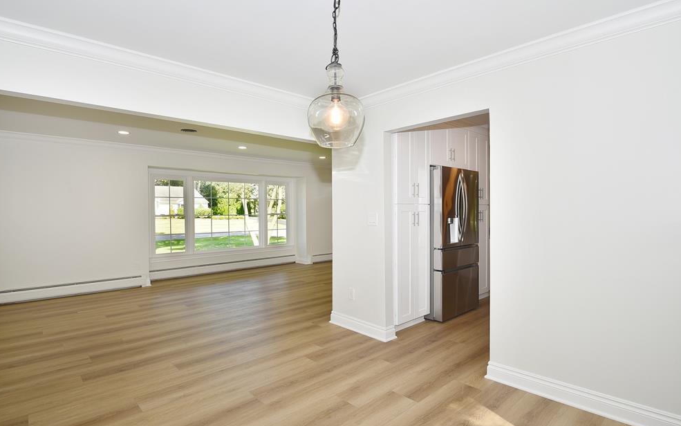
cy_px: 213
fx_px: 334
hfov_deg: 91.1
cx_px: 336
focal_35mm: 18
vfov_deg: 65.0
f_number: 7.1
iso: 125
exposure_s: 1/60
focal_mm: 17
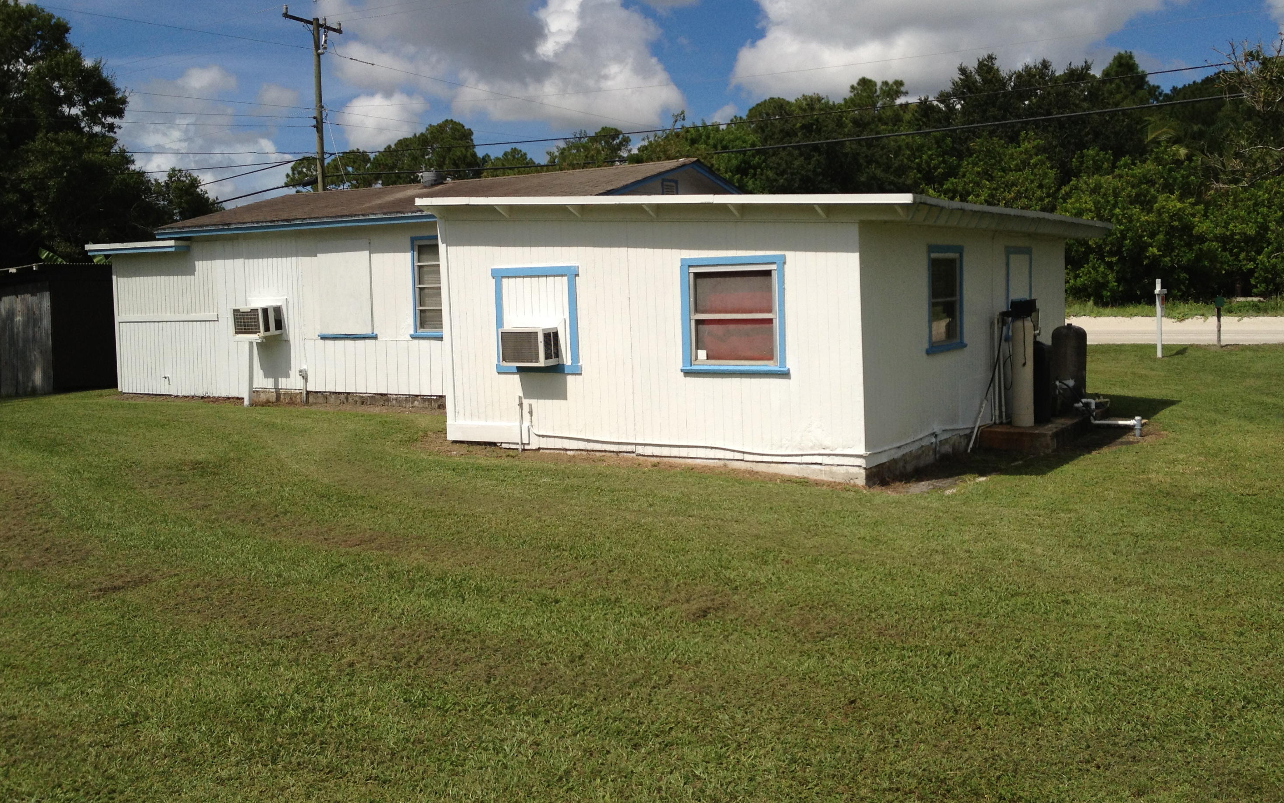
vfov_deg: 33.5
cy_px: 352
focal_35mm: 38
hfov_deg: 51.5
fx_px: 1330
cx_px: 636
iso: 50
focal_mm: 4.28
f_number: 2.4
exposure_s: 1/3953
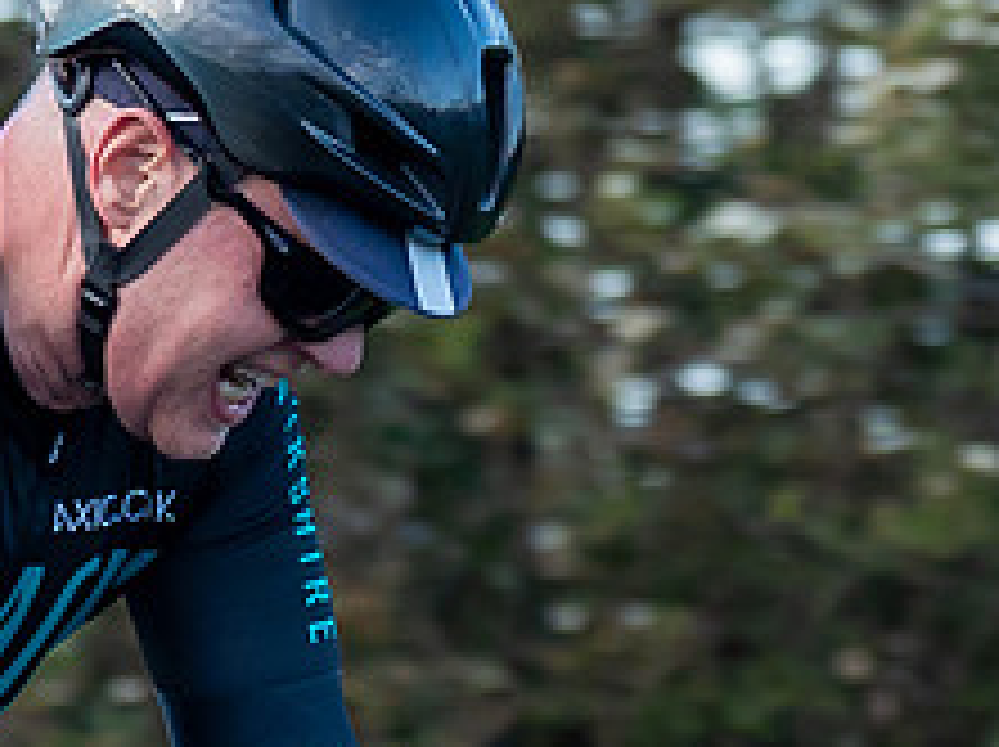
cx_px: 238
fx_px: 20439
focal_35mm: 709
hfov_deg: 2.8
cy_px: 369
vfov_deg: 2.1
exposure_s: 1/640
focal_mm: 96
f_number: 3.2
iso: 640
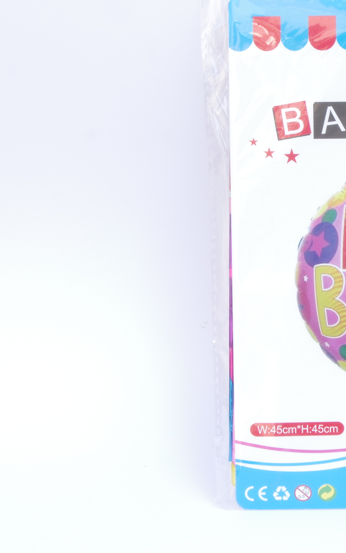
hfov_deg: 10.6
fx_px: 1841
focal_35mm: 122
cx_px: 404
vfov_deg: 17.1
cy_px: 251
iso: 400
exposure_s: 1/100
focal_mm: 48
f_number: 10
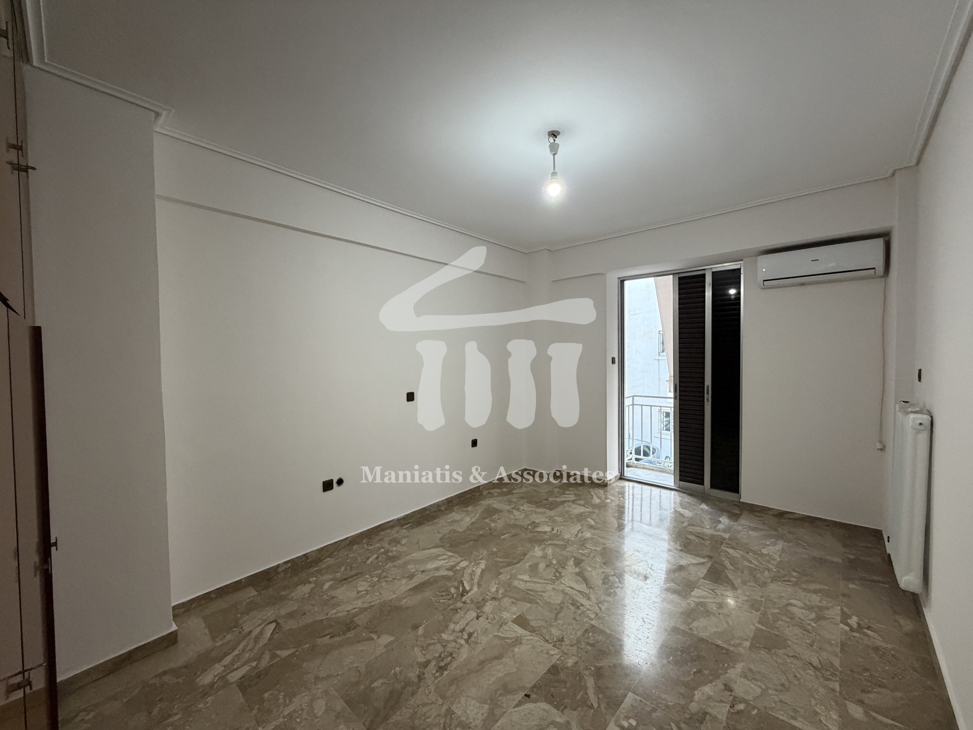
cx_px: 486
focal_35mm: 14
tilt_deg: -1.5
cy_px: 365
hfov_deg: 102.1
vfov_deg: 85.7
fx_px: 394
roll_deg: +0.5
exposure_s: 1/50
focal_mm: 2.22
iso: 320
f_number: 2.2
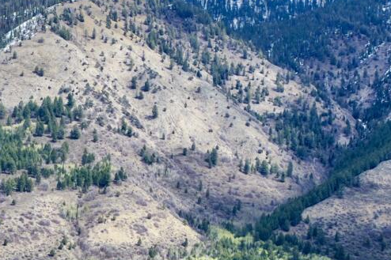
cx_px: -213
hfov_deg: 11.5
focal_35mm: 170
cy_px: 450
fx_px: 1846
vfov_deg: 7.8
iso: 100
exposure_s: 1/800
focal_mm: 14.45
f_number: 2.8
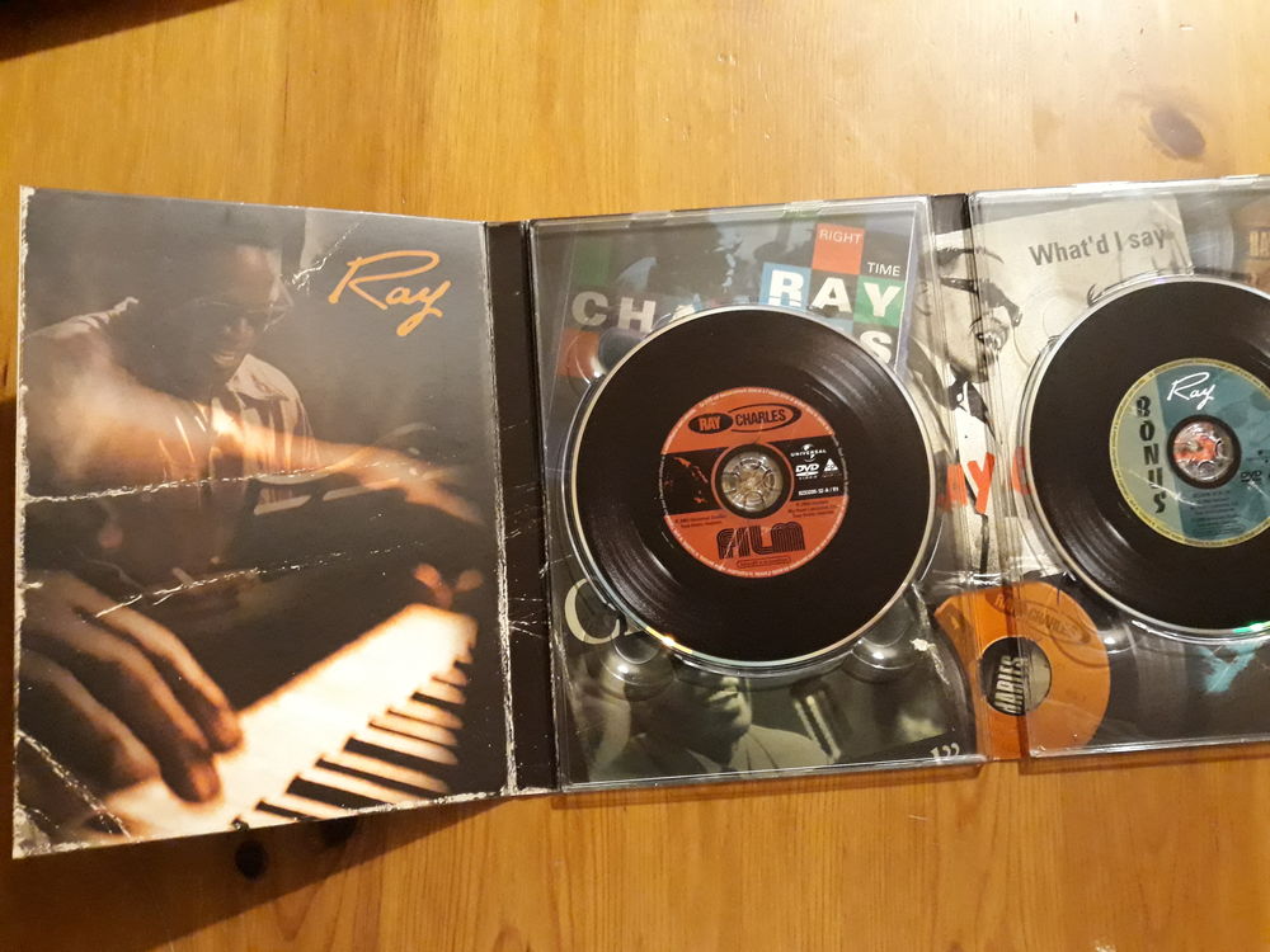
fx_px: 991
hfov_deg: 65.3
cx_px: 635
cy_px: 476
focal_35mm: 27
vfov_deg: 51.4
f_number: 1.7
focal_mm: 3.71
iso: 800
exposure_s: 1/20
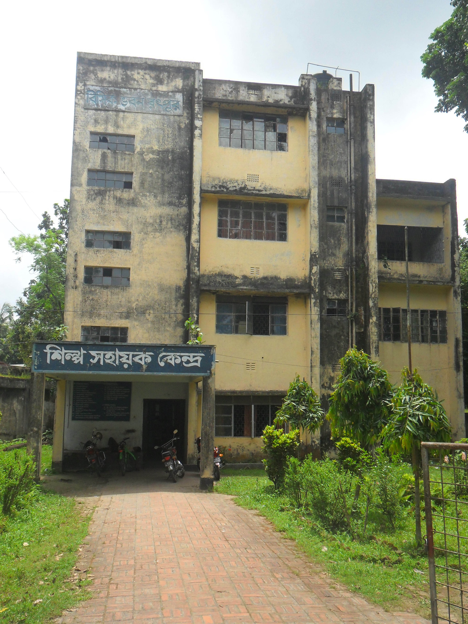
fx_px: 667
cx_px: 234
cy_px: 312
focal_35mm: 37
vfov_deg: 50.1
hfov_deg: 38.7
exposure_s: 1/500
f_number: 4
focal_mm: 6.6
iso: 100
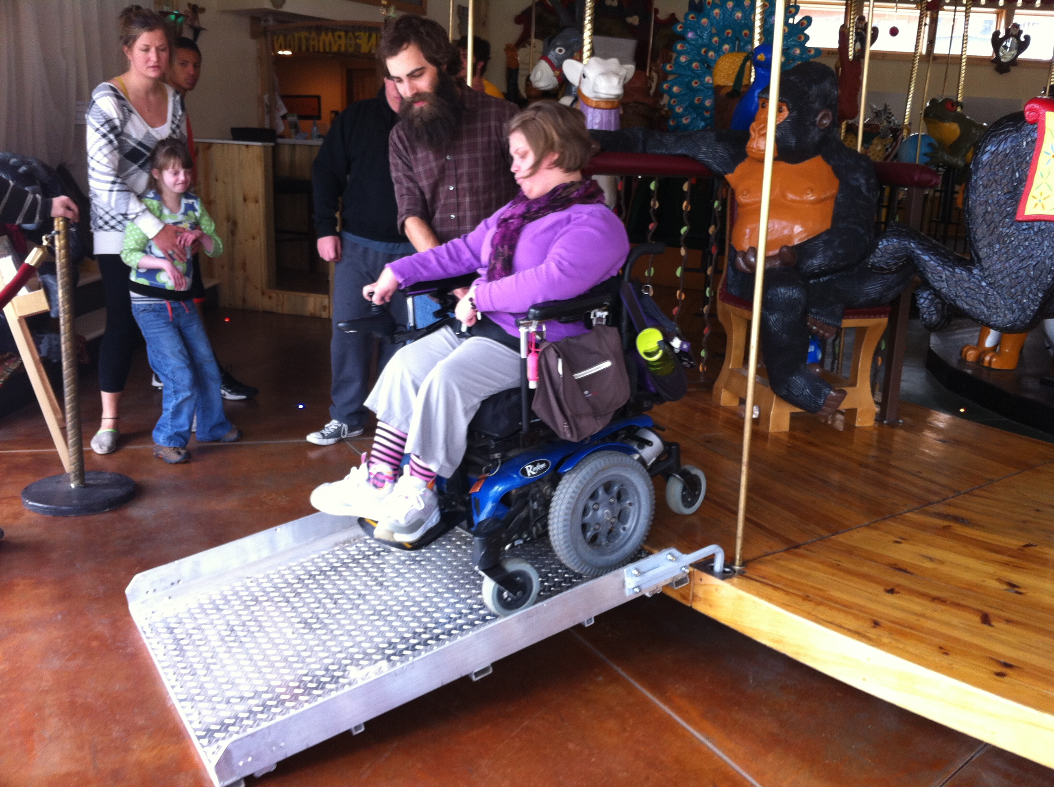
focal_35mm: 35
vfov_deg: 40.6
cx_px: 527
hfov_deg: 52.7
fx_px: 1064
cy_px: 394
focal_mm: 3.85
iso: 80
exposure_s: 1/30
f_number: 2.8
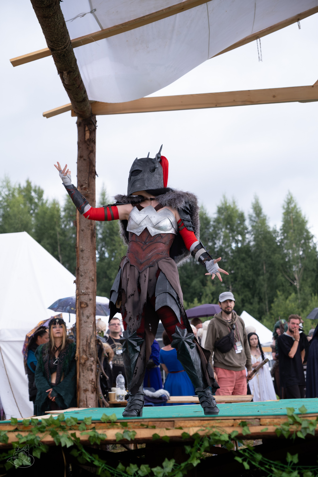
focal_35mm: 73
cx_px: 159
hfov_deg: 18.7
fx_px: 967
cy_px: 238
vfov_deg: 27.7
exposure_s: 1/800
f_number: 3.6
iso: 800
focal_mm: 48.5
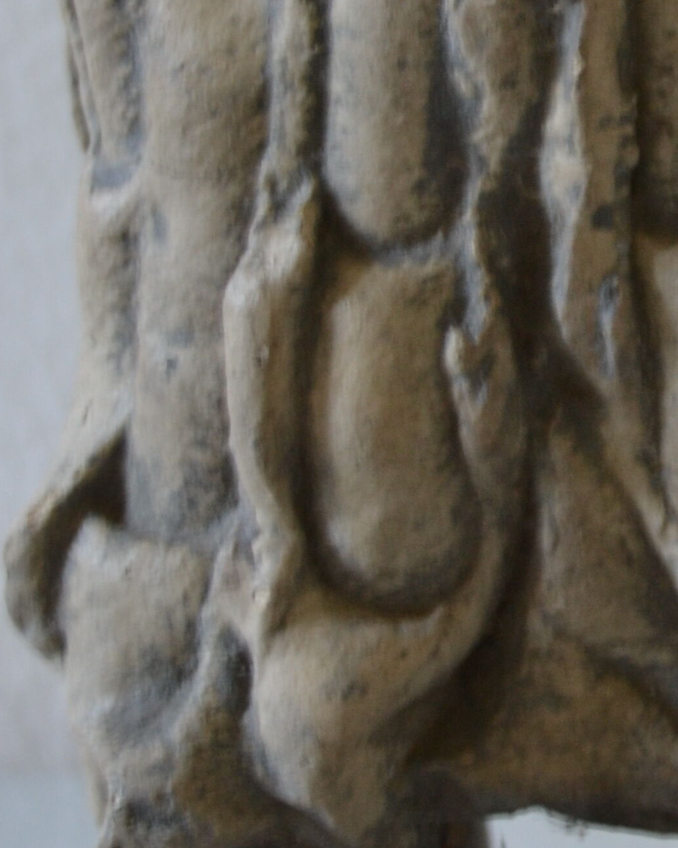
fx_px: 3488
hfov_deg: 10.9
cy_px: 158
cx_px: 854
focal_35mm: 139
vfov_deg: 13.8
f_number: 4.5
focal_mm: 28
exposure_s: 1/15
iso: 450
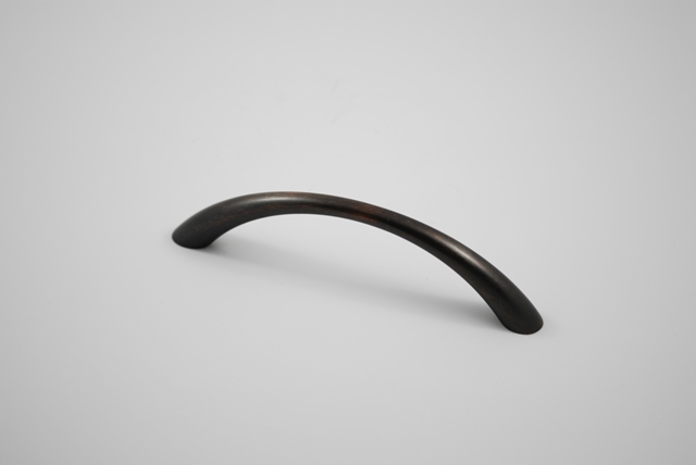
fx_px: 1277
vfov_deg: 20.7
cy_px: 232
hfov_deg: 30.5
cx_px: 348
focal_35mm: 66
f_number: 5.3
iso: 100
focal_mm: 44
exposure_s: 1/25
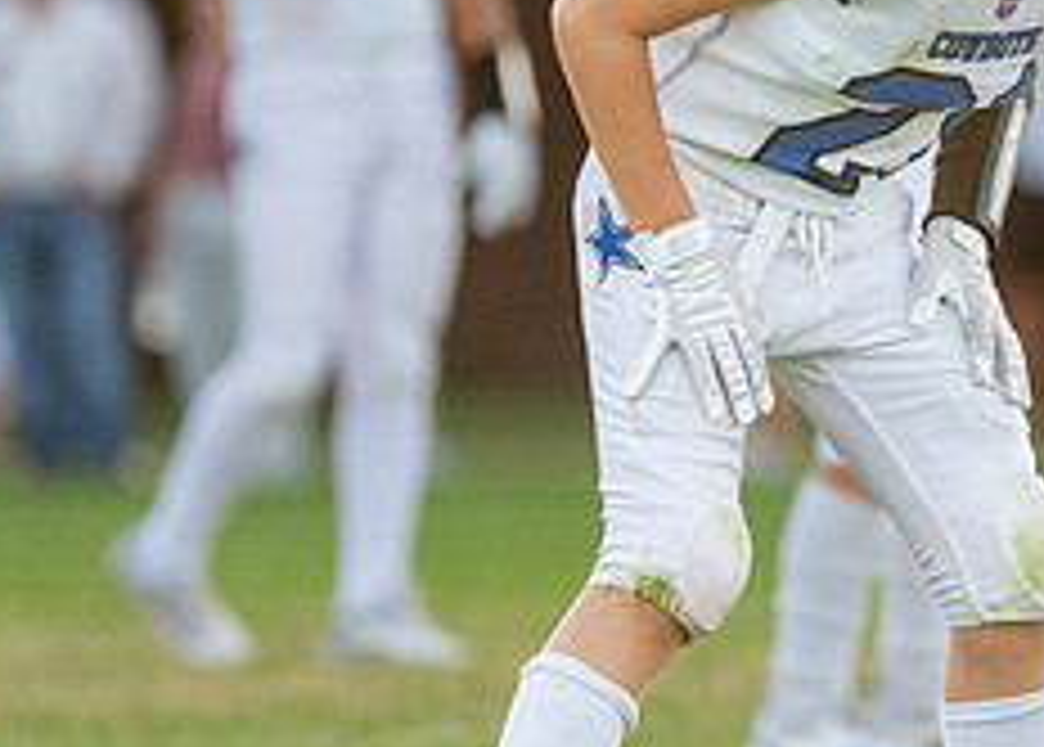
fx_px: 21865
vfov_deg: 2.0
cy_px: 89
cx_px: 927
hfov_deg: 2.7
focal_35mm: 737
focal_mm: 200
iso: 1000
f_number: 2.8
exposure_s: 1/1600
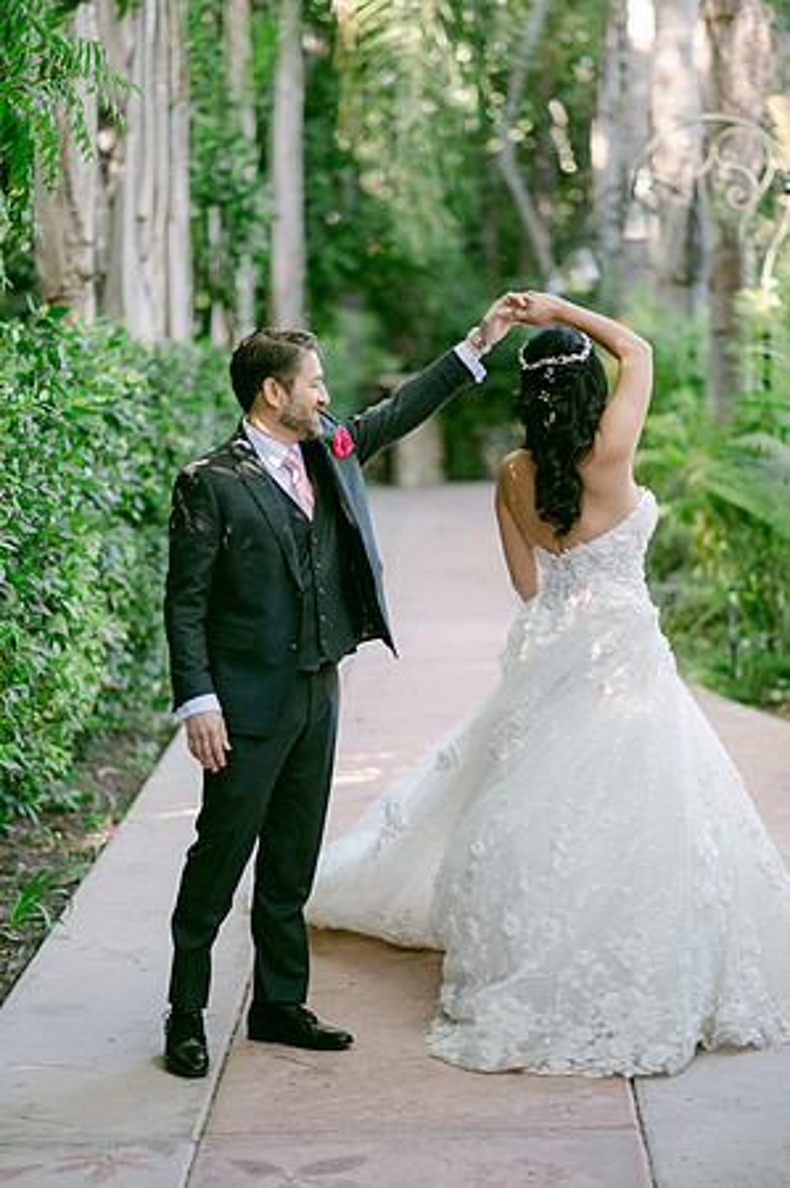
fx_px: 2804
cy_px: 594
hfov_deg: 16.0
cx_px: 395
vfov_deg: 23.9
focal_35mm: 85
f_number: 2
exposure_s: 1/125
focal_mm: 85
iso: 100
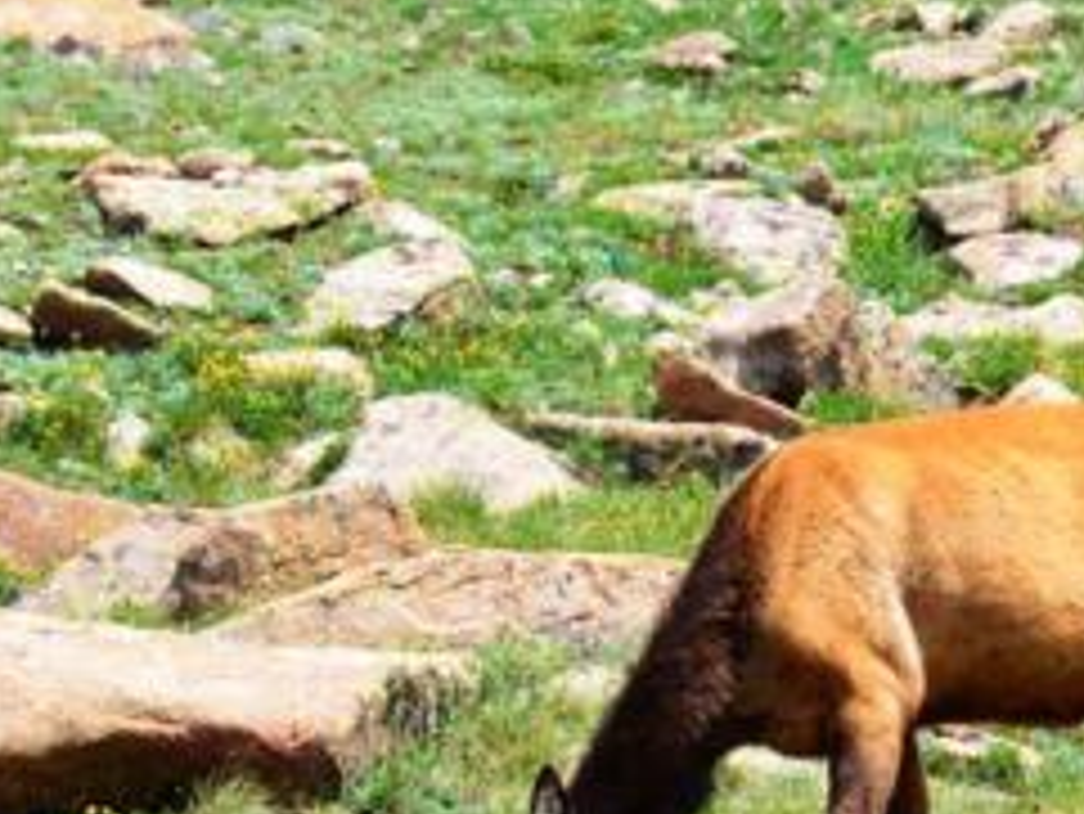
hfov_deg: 4.9
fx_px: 12541
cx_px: 531
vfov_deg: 3.7
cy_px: 659
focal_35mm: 400
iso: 100
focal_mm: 105
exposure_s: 1/125
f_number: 11
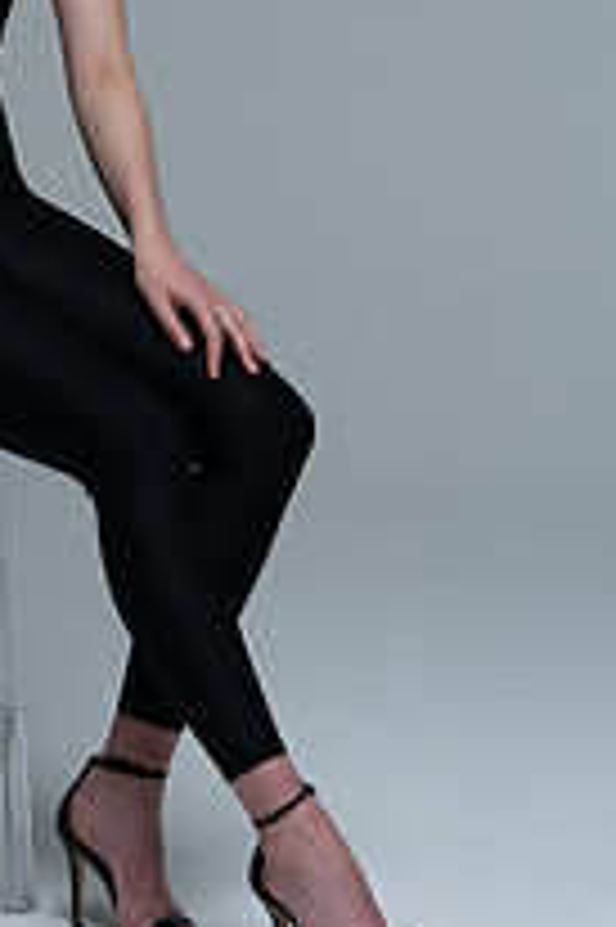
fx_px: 4499
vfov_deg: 11.7
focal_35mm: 175
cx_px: -54
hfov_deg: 7.8
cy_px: 130
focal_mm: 80
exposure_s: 1/160
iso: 320
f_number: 9
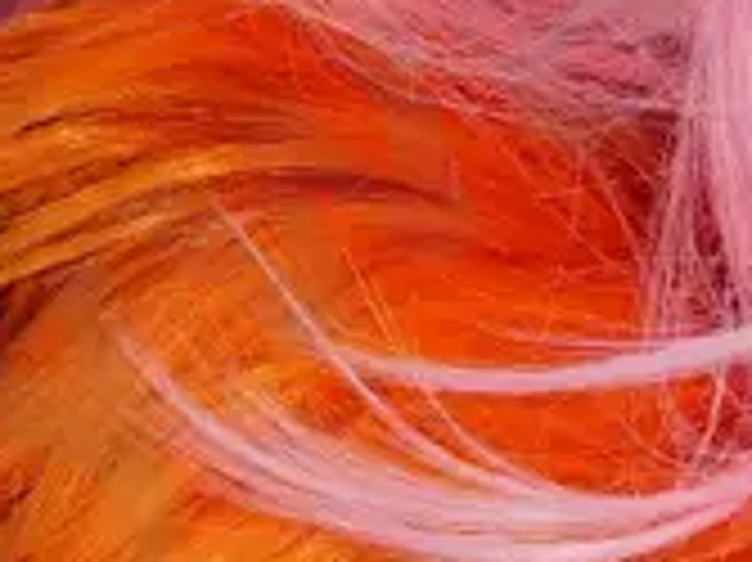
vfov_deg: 5.3
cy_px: 139
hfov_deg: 7.0
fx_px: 6122
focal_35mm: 282
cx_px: 405
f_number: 4.3
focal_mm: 23
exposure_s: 1/60
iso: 1250
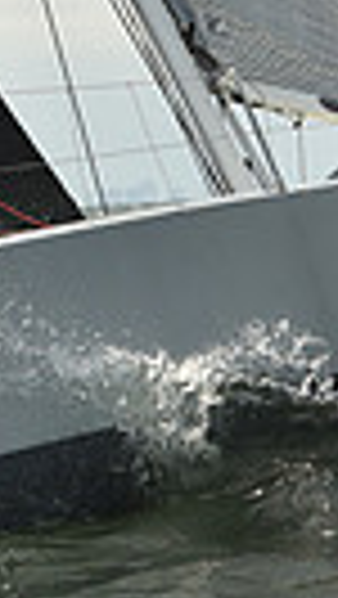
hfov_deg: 2.9
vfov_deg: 5.1
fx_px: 6679
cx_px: 171
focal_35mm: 420
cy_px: 245
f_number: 9
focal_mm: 92
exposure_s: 1/800
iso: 250
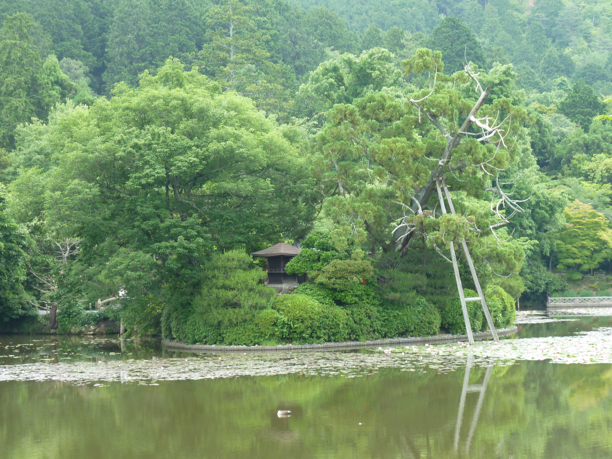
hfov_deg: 21.8
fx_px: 1591
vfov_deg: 16.4
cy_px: 230
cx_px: 306
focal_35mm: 90
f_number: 4.3
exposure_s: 1/40
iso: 125
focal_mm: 14.7
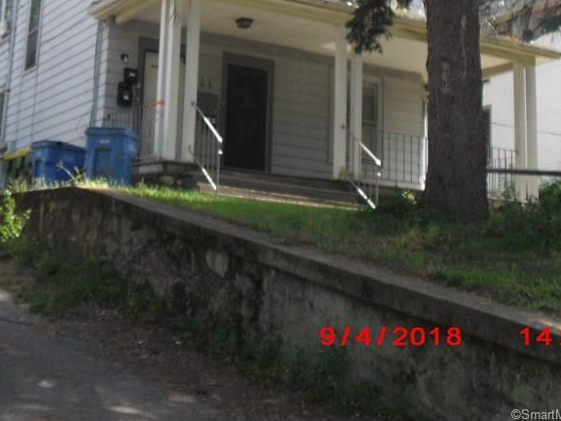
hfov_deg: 29.9
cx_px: 153
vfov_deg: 22.4
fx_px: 1037
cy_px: 50
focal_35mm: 64
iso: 200
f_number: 7.8
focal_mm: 6.3
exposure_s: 1/125
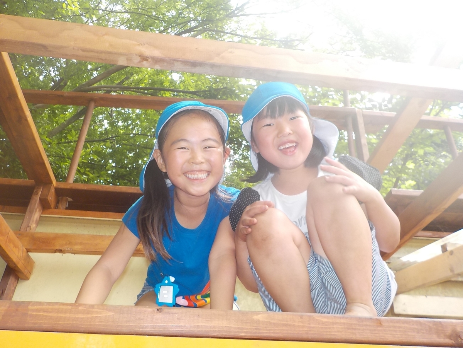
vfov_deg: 46.8
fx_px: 401
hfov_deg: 60.0
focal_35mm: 30
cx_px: 232
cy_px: 174
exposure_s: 1/100
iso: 125
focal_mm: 4.1
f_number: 3.3
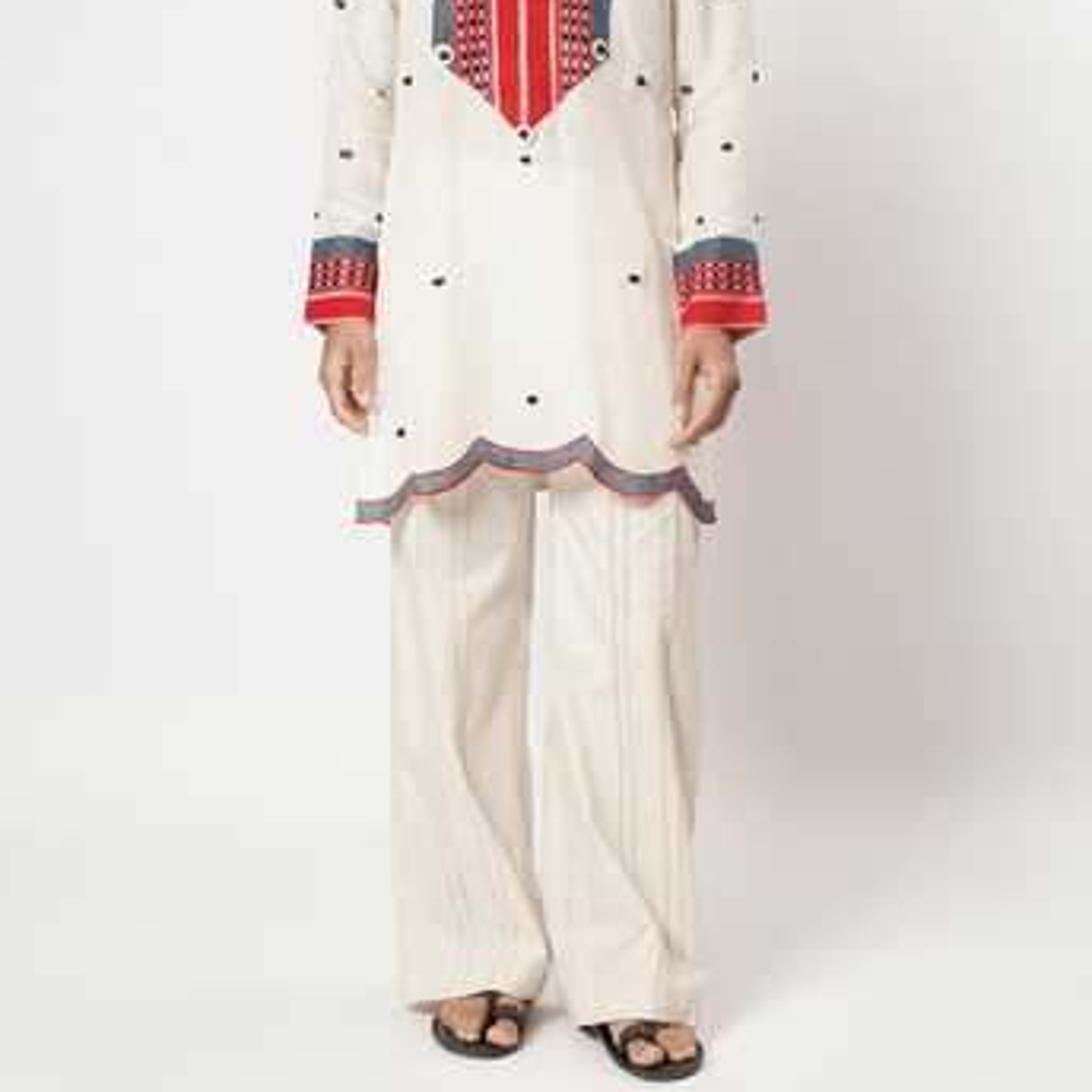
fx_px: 2196
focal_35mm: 62
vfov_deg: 27.6
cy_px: 310
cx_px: 540
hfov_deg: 27.9
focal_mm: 47.4
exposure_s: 1/200
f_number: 5
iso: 125
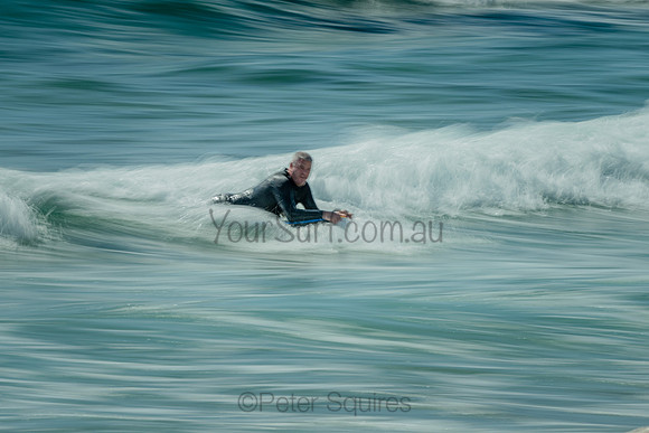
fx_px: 11053
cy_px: 189
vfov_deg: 2.2
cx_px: 284
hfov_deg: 3.4
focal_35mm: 613
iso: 64
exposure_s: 1/6
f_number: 11
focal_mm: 500
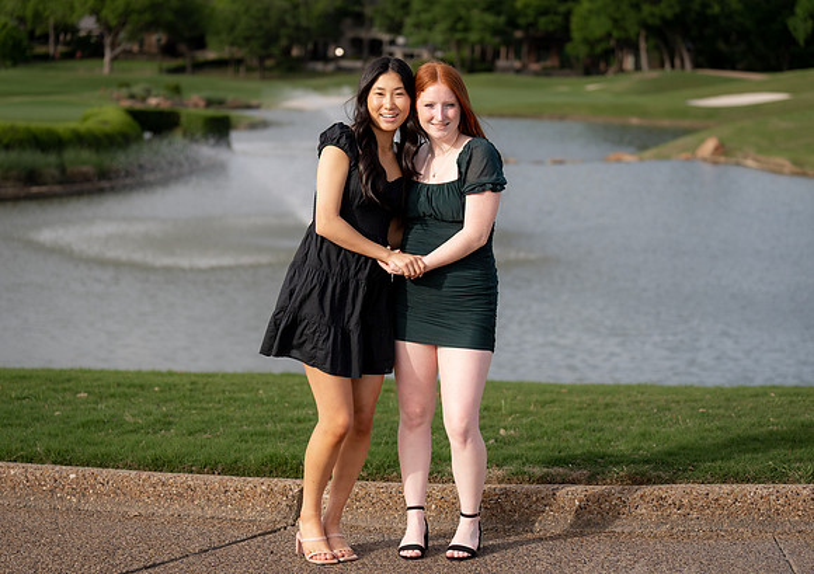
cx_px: 420
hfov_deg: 26.7
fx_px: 1717
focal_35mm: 75
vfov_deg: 19.0
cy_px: 284
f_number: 2.8
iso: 100
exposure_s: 1/1250
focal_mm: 70
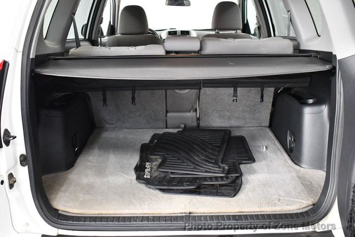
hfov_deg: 53.1
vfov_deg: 36.9
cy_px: 118
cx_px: 178
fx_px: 355
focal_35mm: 36
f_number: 3.5
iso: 3200
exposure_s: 1/100
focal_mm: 18
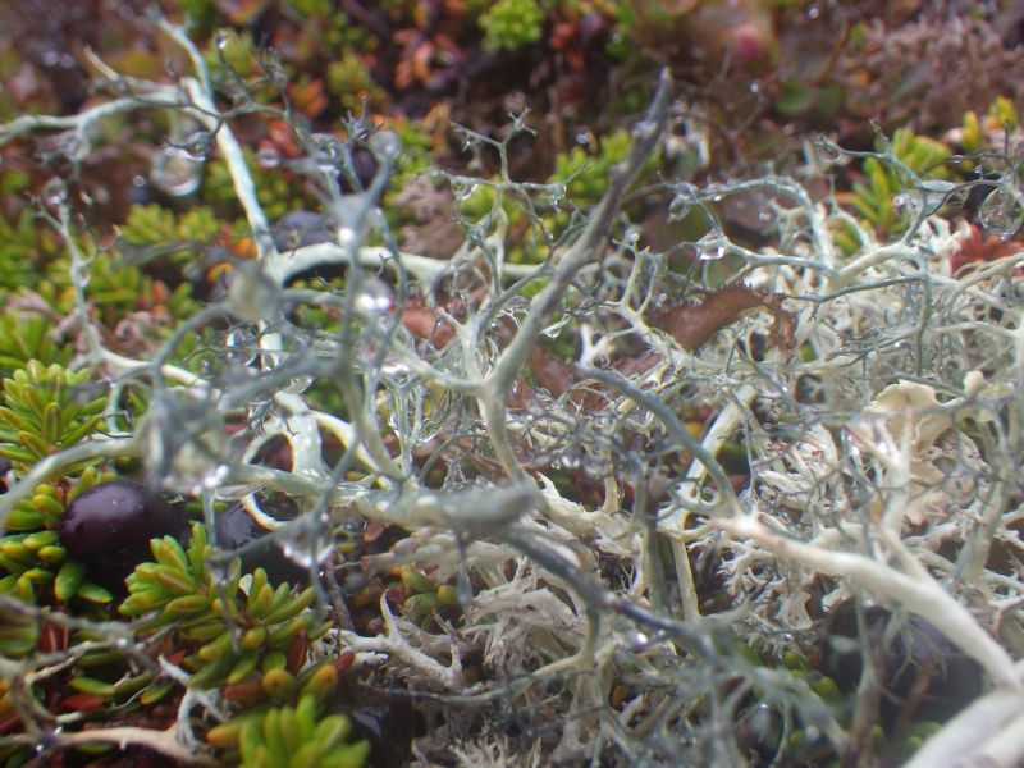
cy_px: 384
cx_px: 512
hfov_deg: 54.0
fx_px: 1006
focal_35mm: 34
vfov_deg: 41.8
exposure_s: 1/80
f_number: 3.8
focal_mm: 6.1
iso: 125
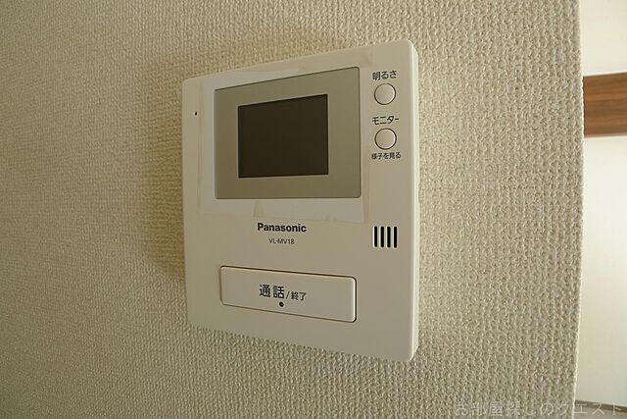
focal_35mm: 24
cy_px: 210
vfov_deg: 53.2
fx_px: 418
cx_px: 314
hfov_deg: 73.7
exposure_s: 1/50
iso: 80
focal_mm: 5.1
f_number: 2.5
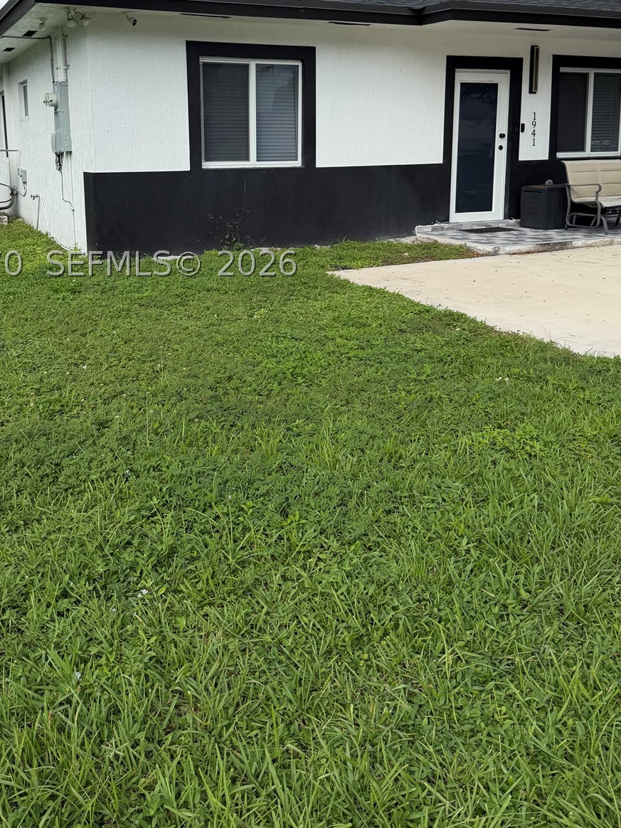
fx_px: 789
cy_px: 264
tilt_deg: -8.6
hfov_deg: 42.8
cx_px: 255
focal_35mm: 33
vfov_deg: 54.0
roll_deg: +0.3
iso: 80
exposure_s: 1/3953
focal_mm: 6.76
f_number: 1.78
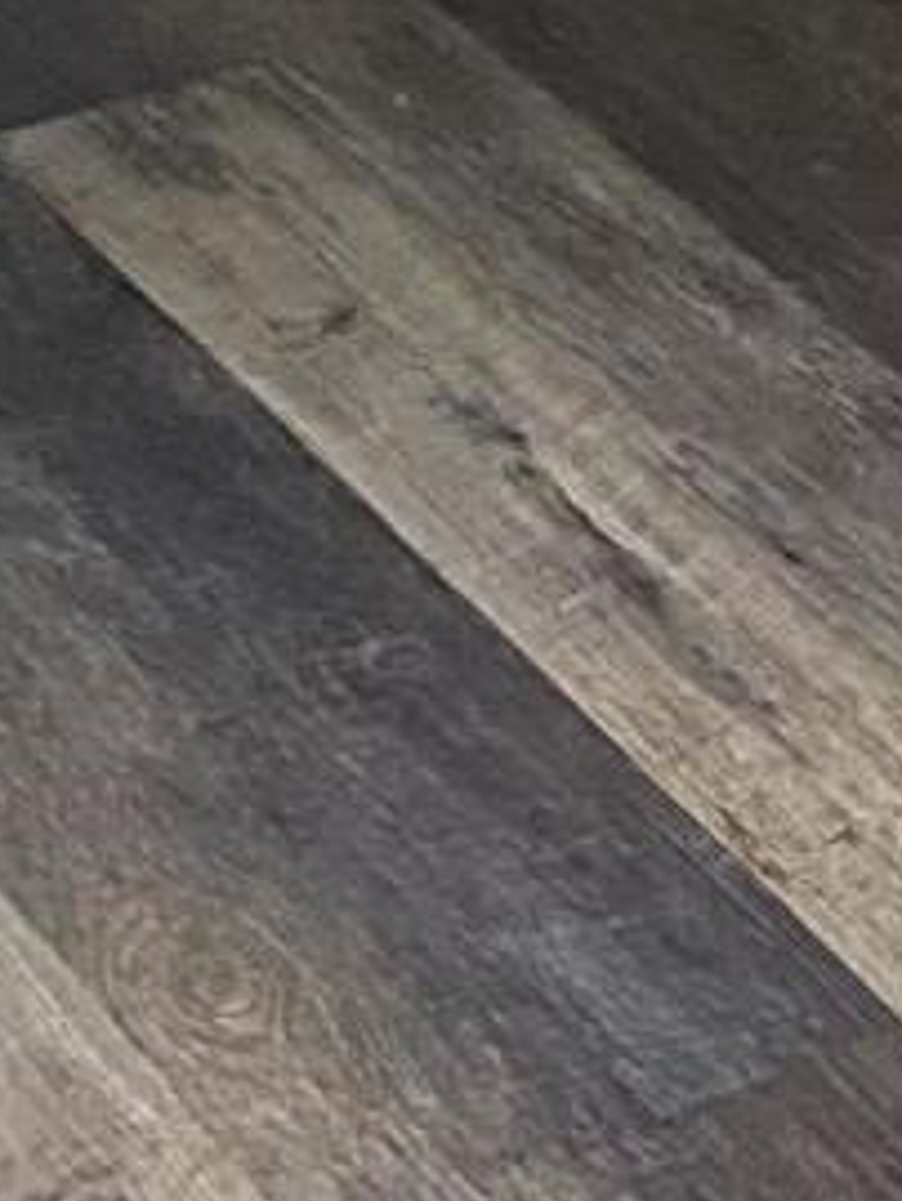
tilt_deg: -9.5
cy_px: -1621
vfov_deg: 9.2
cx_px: 2492
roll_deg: -2.0
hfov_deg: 7.1
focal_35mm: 193
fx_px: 6700
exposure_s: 1/60
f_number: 1.8
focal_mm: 4.25
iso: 160
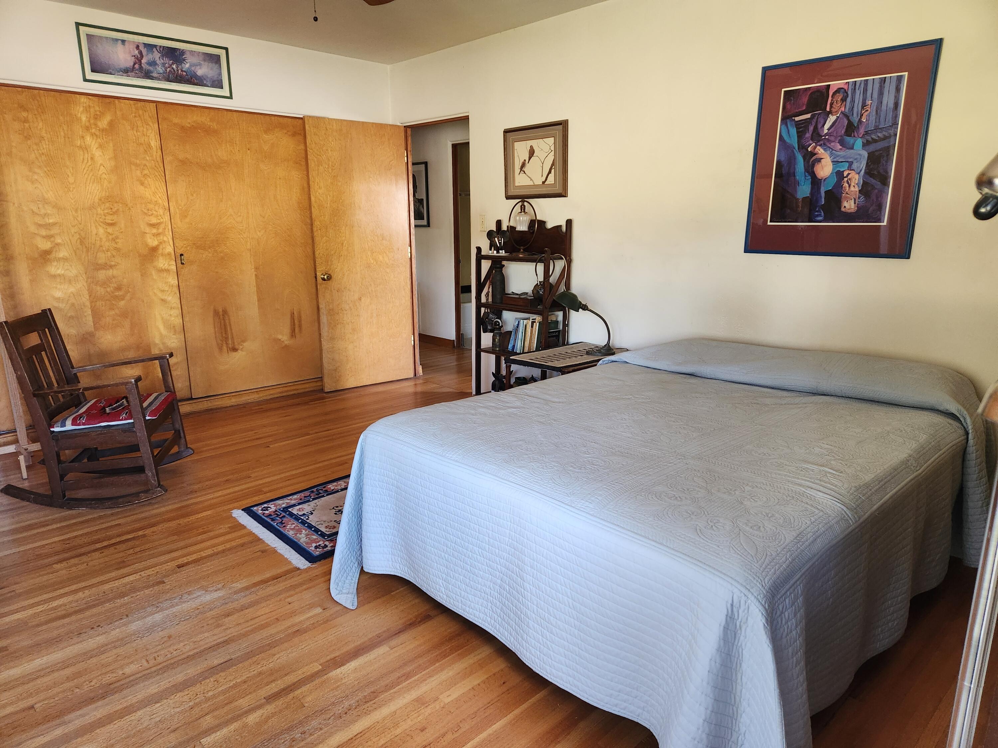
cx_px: 499
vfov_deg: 58.9
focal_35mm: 23
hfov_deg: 73.9
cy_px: 374
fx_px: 663
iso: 400
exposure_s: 1/120
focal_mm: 5.4
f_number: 1.8
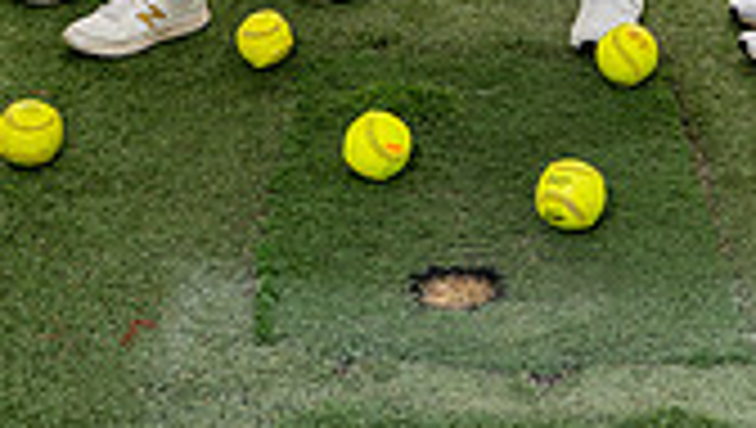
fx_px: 1967
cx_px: 482
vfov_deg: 11.1
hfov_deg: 21.7
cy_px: -455
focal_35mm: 98
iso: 80
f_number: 5.6
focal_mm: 35
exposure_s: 1/250
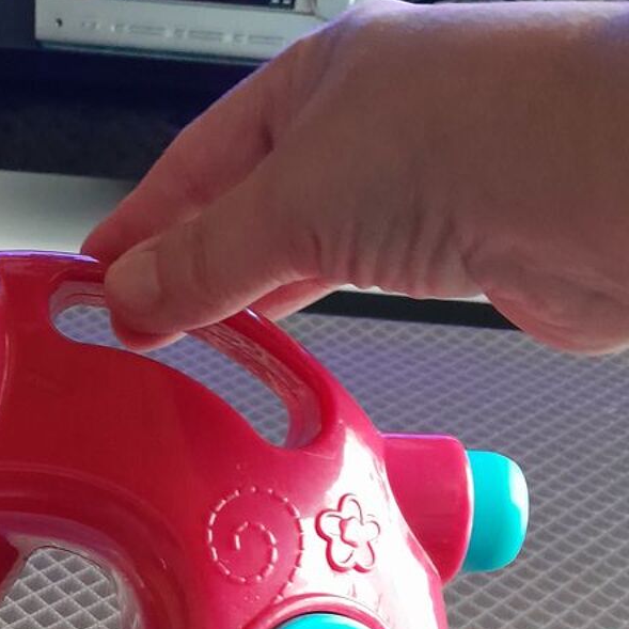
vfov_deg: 29.2
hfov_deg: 30.9
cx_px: 138
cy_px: 655
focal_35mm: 54
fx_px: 1110
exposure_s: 1/25
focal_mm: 4
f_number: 1.8
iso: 640
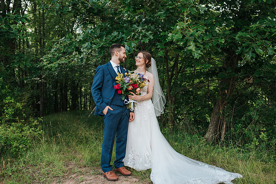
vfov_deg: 37.9
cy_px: 92
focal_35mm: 35
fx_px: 268
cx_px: 138
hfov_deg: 54.4
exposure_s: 1/800
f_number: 3.2
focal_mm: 35
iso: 400
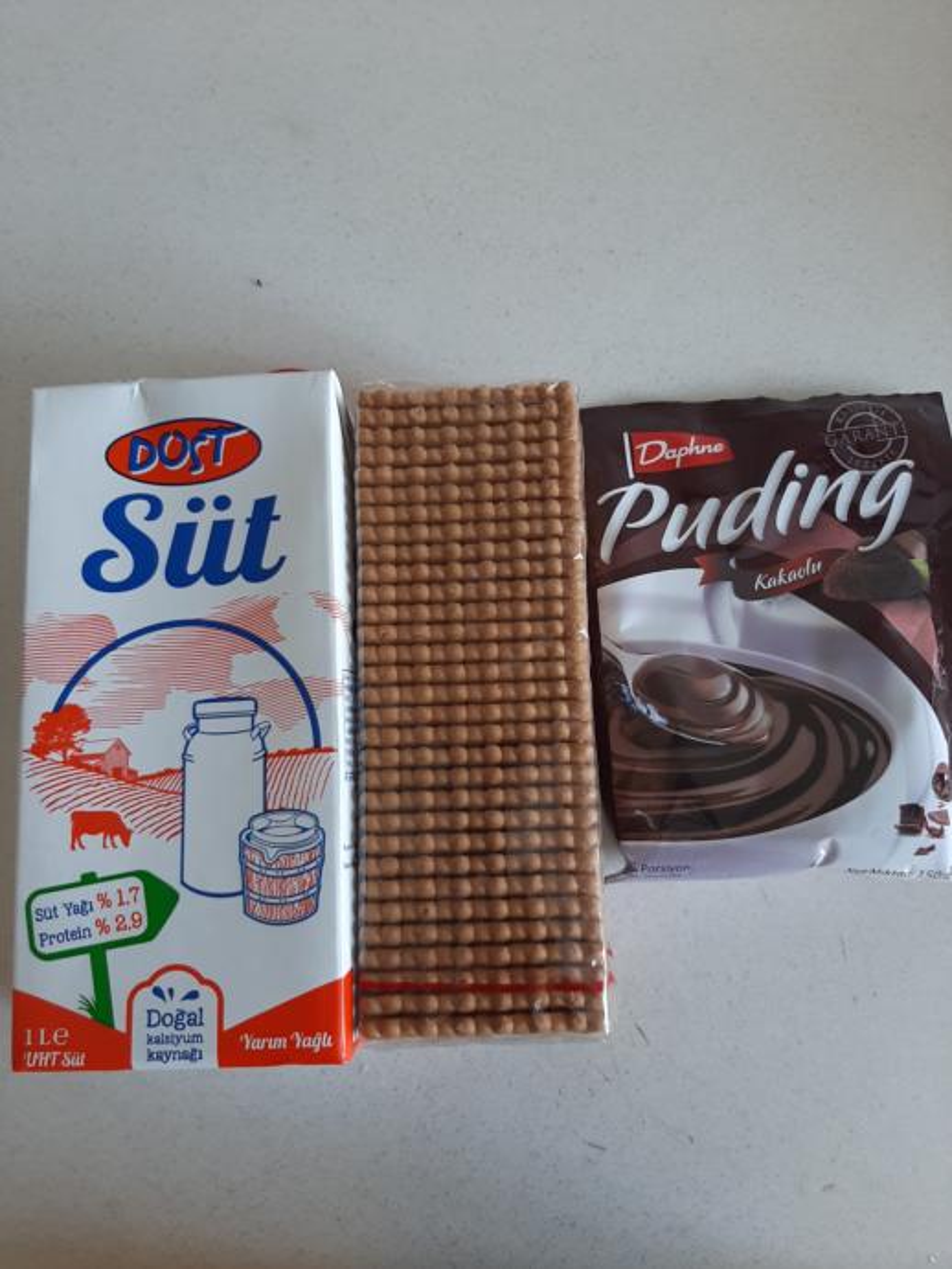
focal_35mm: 27
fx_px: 989
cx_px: 476
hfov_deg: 51.4
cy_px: 634
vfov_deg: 65.3
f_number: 1.7
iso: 160
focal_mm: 3.93
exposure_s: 1/50
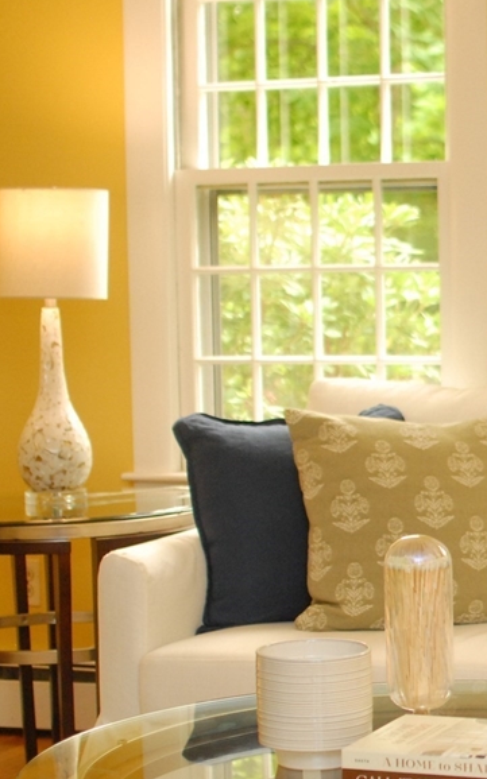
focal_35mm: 95
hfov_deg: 13.3
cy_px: 454
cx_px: 626
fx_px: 2016
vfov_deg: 21.9
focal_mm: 35
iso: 800
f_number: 2.5
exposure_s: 1/100
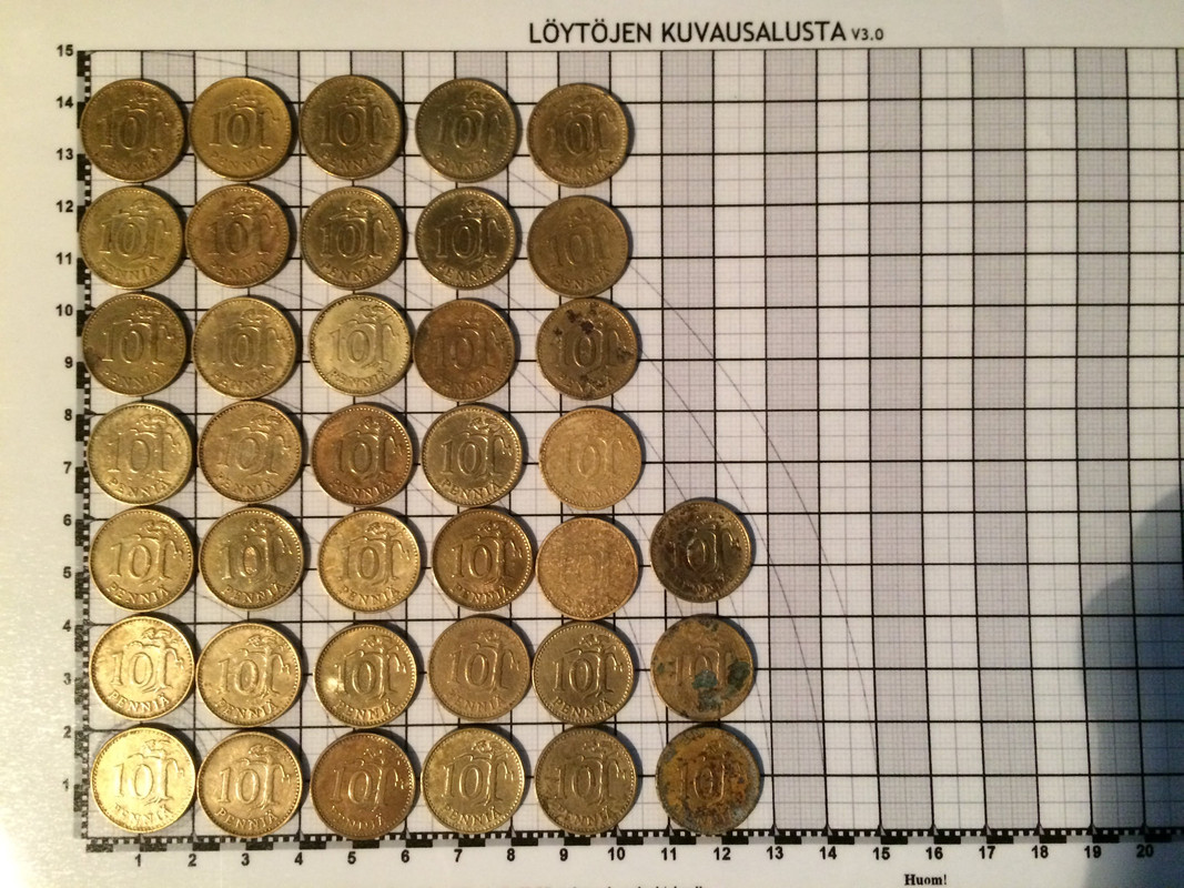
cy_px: 444
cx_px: 592
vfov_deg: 48.2
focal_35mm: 29
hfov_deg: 61.7
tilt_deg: -88.2
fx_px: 992
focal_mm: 4.15
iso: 320
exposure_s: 1/17
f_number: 2.2
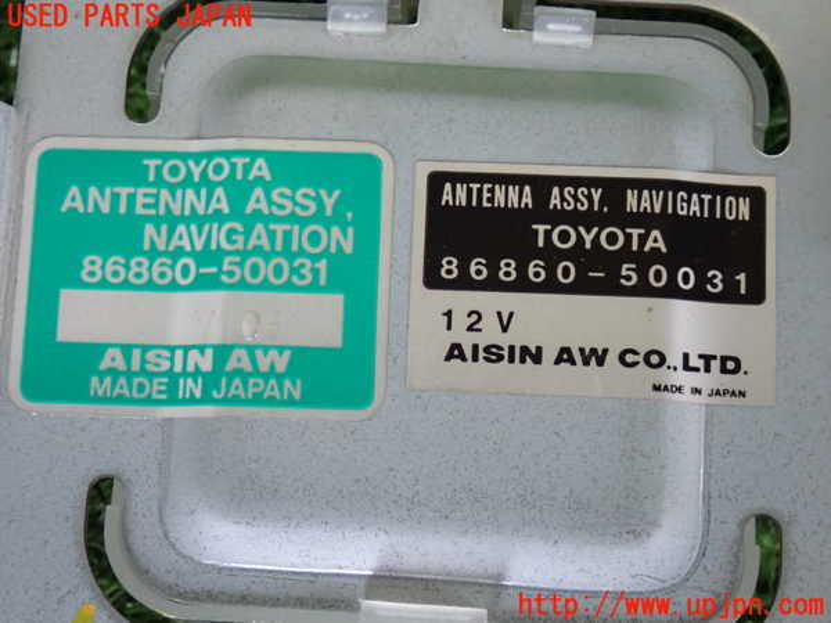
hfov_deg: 23.8
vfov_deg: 18.0
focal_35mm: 82
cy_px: 312
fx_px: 1969
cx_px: 416
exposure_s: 1/80
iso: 640
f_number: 4.3
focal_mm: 14.62
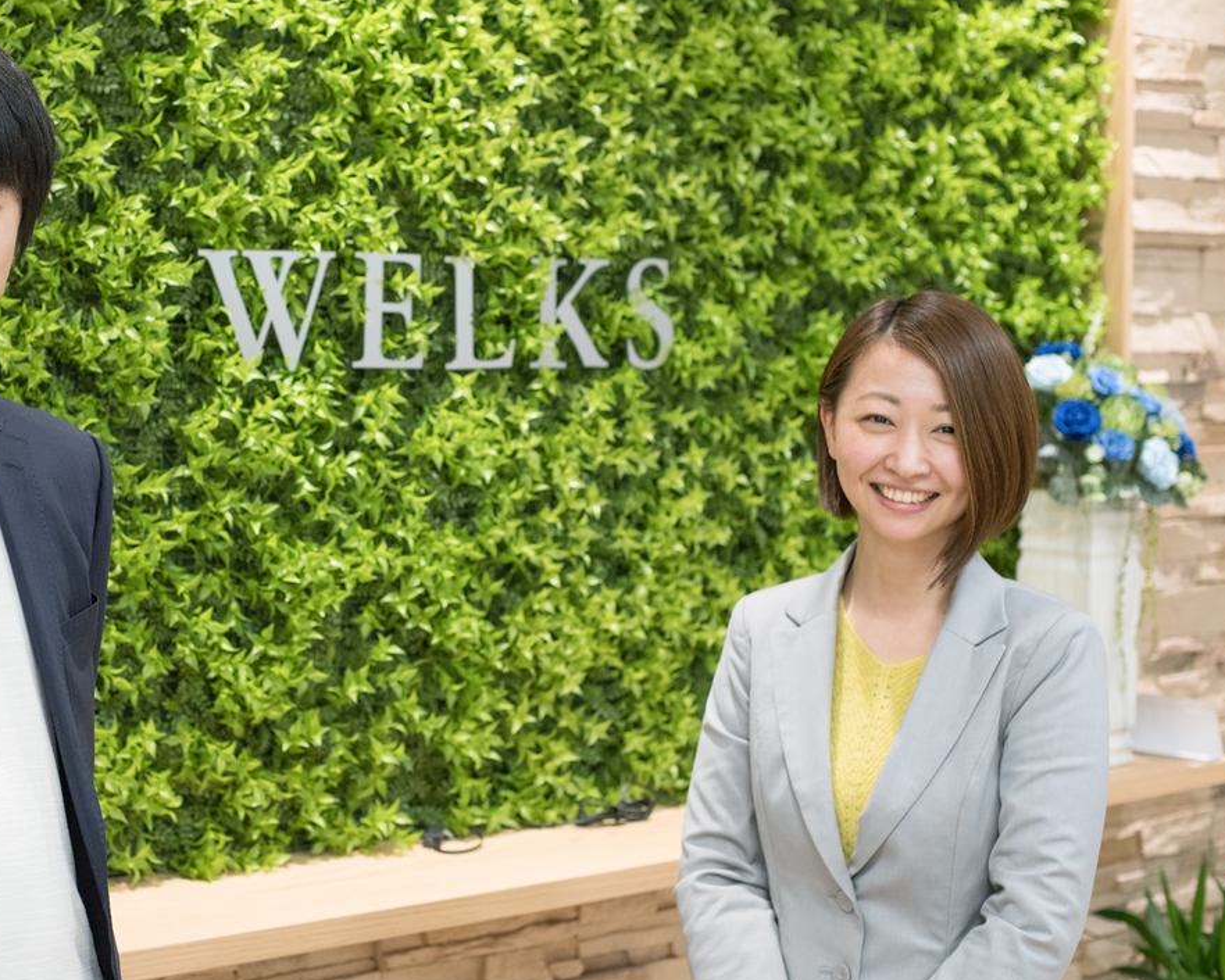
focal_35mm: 67
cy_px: 439
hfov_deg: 28.1
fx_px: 2430
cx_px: 388
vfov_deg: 22.8
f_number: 4
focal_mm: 50
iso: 800
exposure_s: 1/160
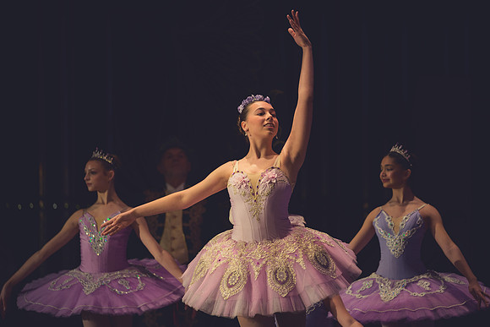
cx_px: 245
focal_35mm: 200
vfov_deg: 6.9
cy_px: 164
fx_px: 2723
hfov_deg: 10.3
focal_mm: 200
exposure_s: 1/320
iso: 1400
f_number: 2.8
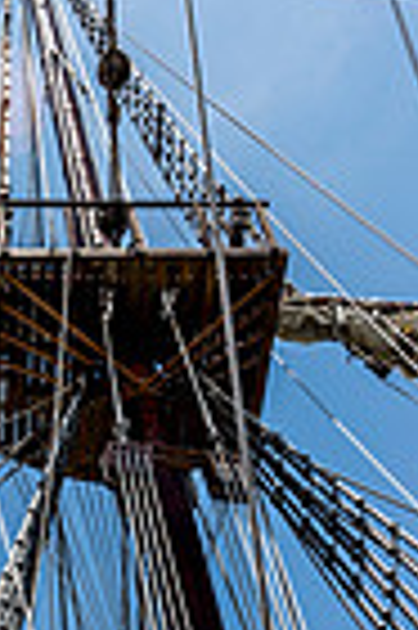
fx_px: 1571
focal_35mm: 90
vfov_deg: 22.2
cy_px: 558
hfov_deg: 15.0
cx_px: 54
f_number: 8
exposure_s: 1/250
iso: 125
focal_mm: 28
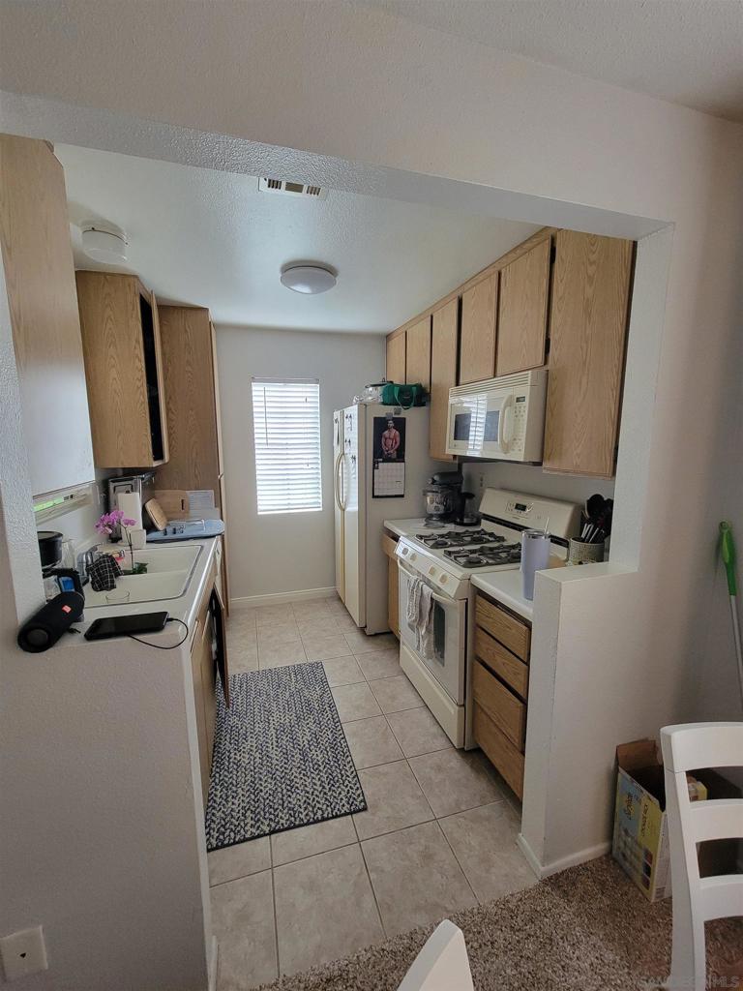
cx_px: 372
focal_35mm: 13
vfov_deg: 106.2
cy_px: 496
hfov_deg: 89.9
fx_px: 372
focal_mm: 2.2
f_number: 2.2
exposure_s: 1/60
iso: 400
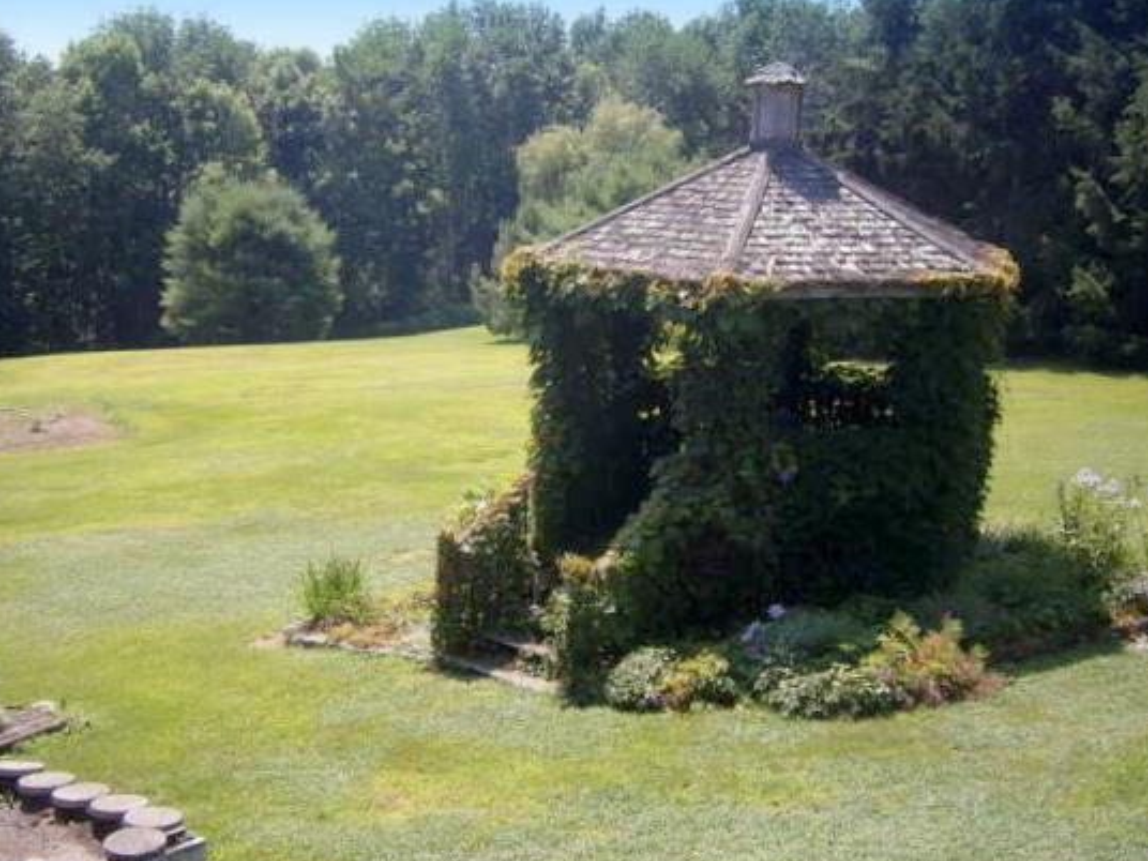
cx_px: 495
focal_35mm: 43
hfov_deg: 43.7
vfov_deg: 33.6
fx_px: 1426
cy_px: 405
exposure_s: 1/640
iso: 80
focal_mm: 6.4
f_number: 3.1
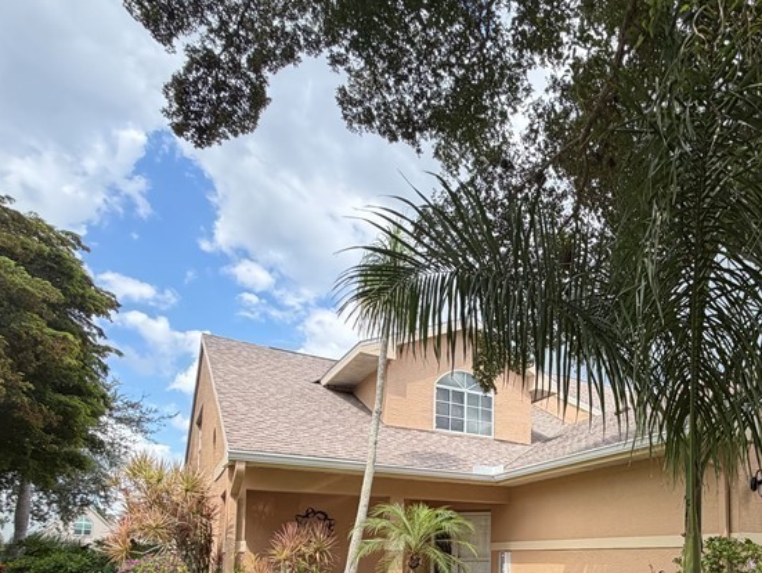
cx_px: 633
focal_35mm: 26
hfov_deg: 60.5
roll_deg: +1.5
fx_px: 573
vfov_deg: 48.1
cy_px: 505
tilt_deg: +5.2
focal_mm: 2.22
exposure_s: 1/585
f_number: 2.2
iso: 40
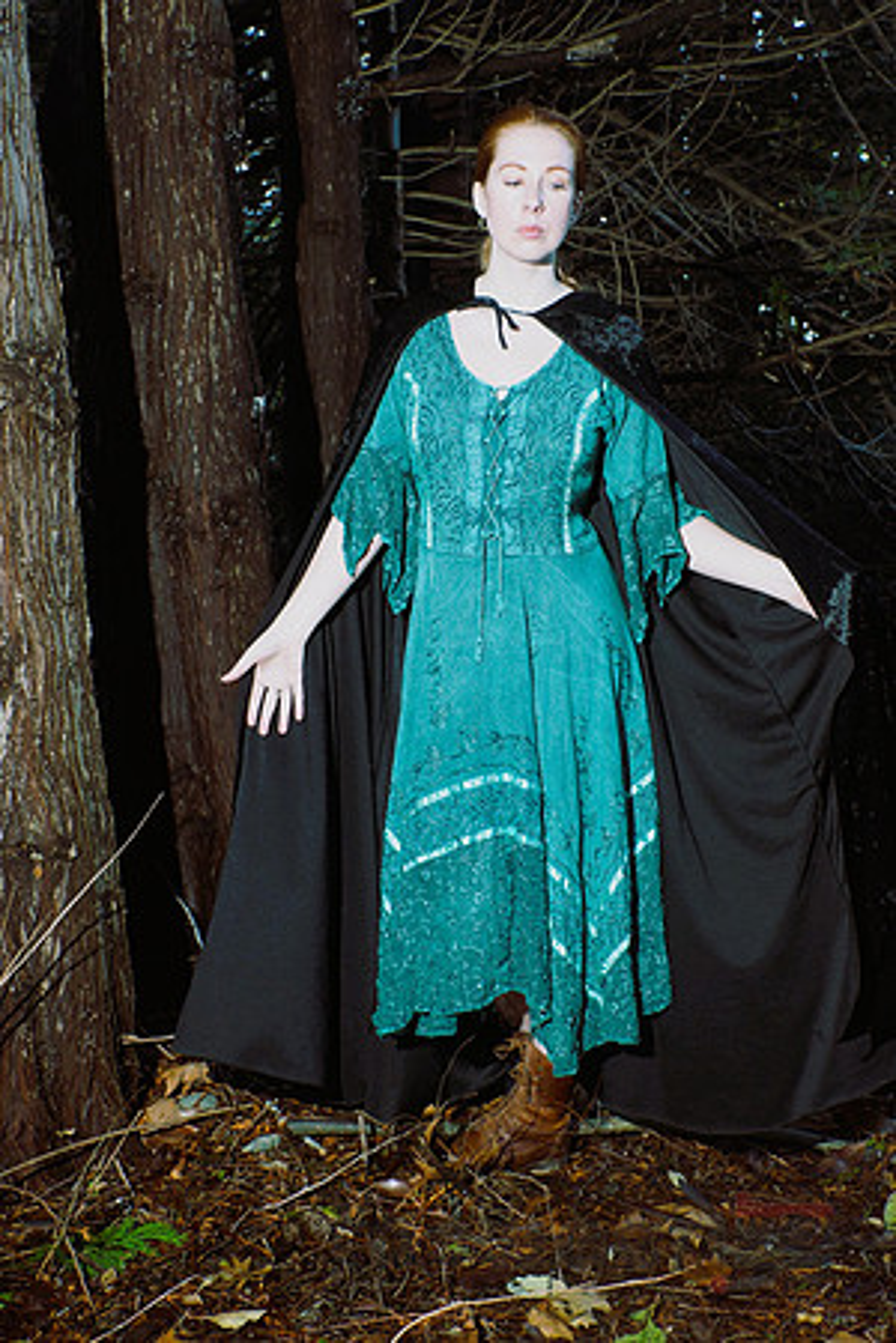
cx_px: 448
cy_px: 672
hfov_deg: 36.9
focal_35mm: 36
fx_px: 1344
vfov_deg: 53.1
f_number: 5.6
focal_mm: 24
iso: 400
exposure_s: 1/60
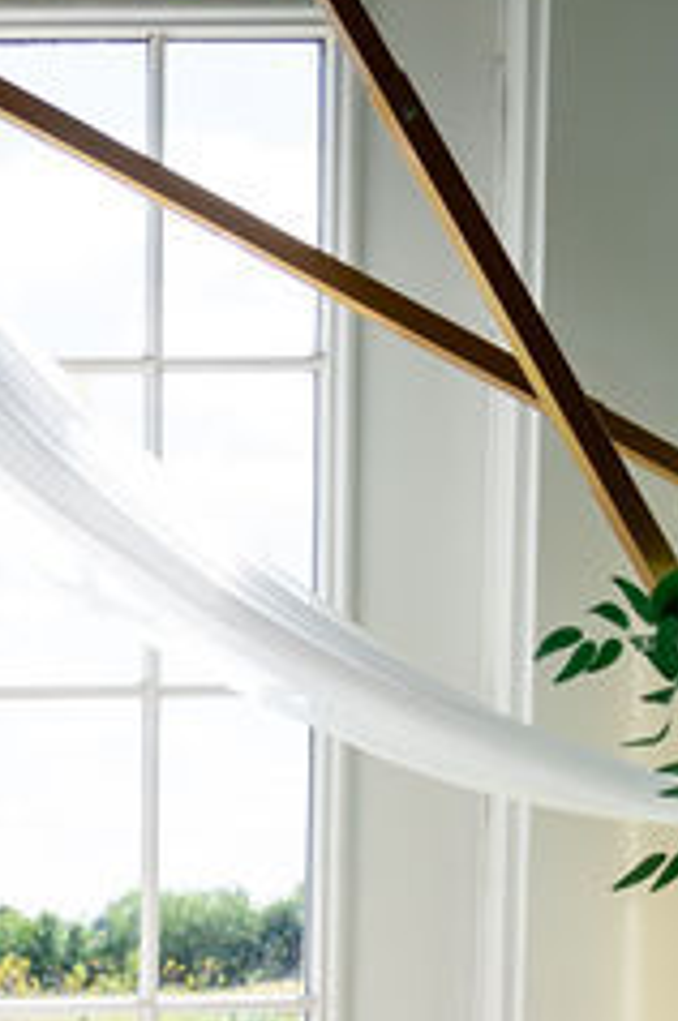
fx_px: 2748
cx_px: -485
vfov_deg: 19.5
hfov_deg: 12.9
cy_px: 1308
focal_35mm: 97
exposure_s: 1/1600
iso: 250
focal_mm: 24
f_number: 2.8
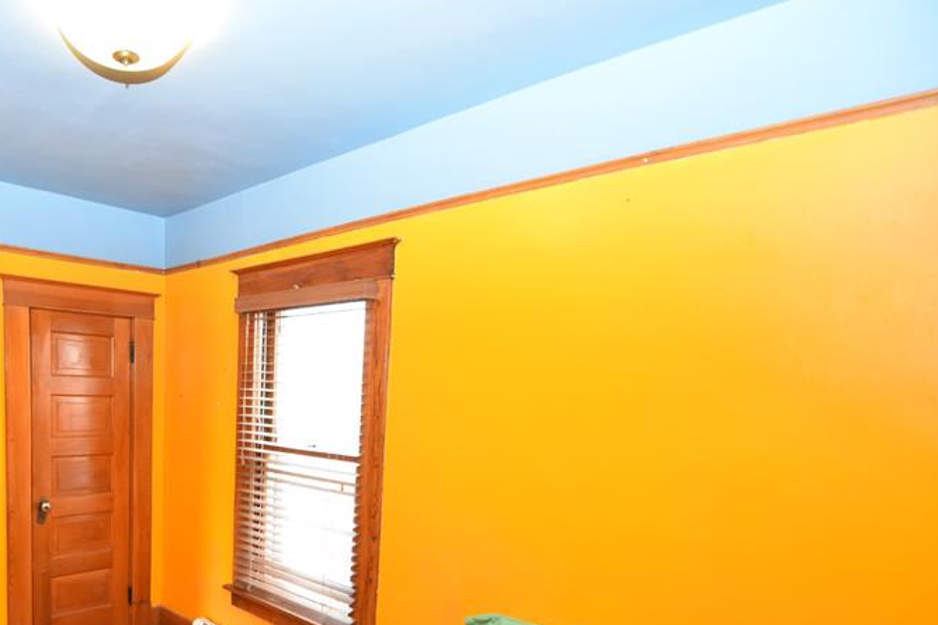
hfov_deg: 71.2
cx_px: 240
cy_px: 468
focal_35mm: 23
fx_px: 599
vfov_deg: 52.7
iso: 1400
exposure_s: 1/125
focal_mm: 10
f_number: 3.5
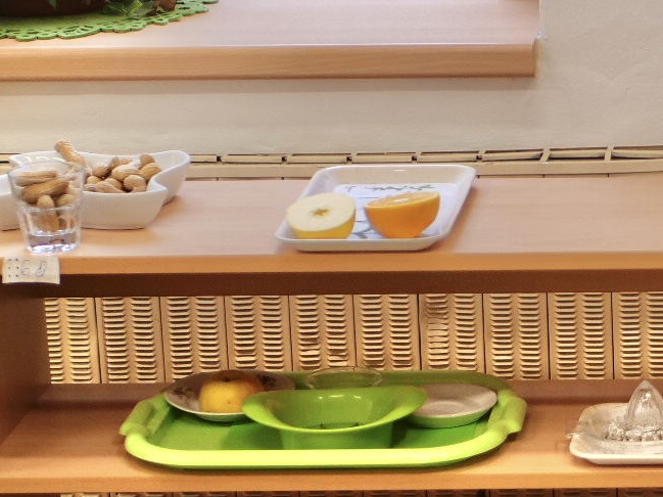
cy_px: 247
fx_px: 2833
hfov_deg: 12.8
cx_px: 897
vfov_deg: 10.0
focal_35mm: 148
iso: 200
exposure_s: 1/100
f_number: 1.7
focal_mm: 25
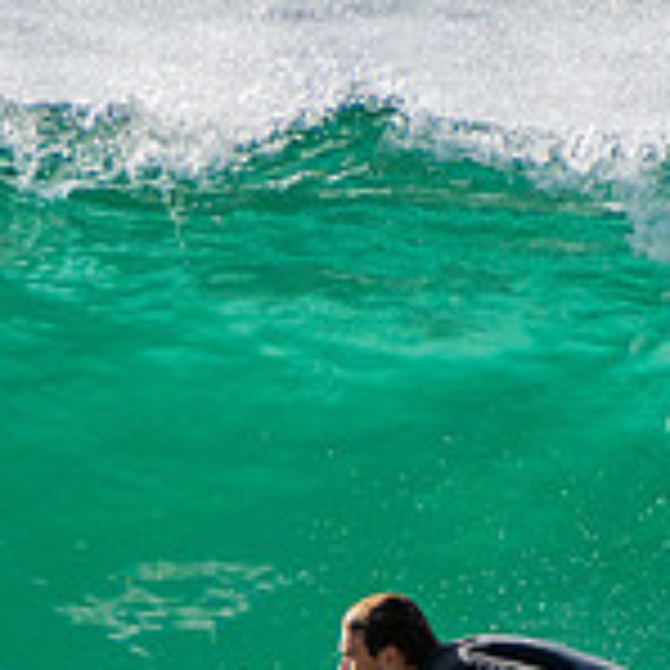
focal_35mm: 1989
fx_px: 43555
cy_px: 762
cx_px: 360
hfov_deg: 0.9
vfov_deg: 0.9
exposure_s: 1/2000
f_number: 5.6
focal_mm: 400
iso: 320
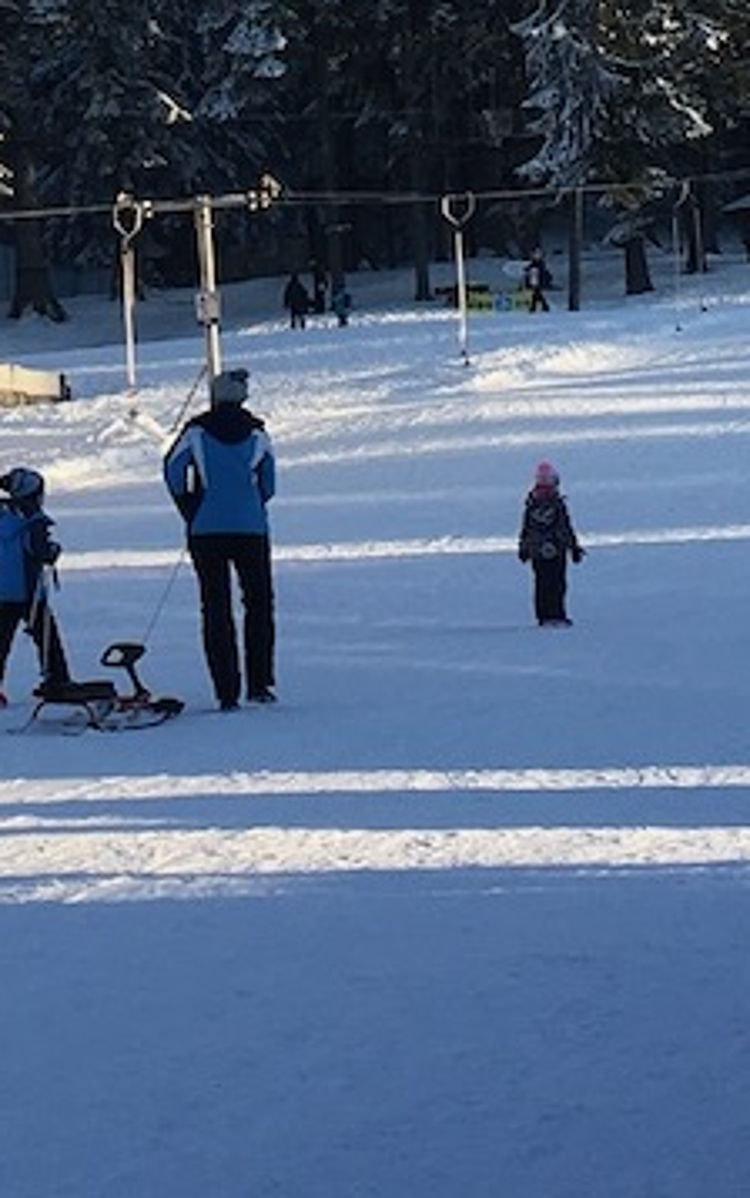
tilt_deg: +12.2
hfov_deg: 11.8
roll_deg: +3.0
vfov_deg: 18.2
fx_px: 3595
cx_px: 87
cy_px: -134
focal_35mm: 110
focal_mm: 4.15
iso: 25
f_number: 2.2
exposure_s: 1/884
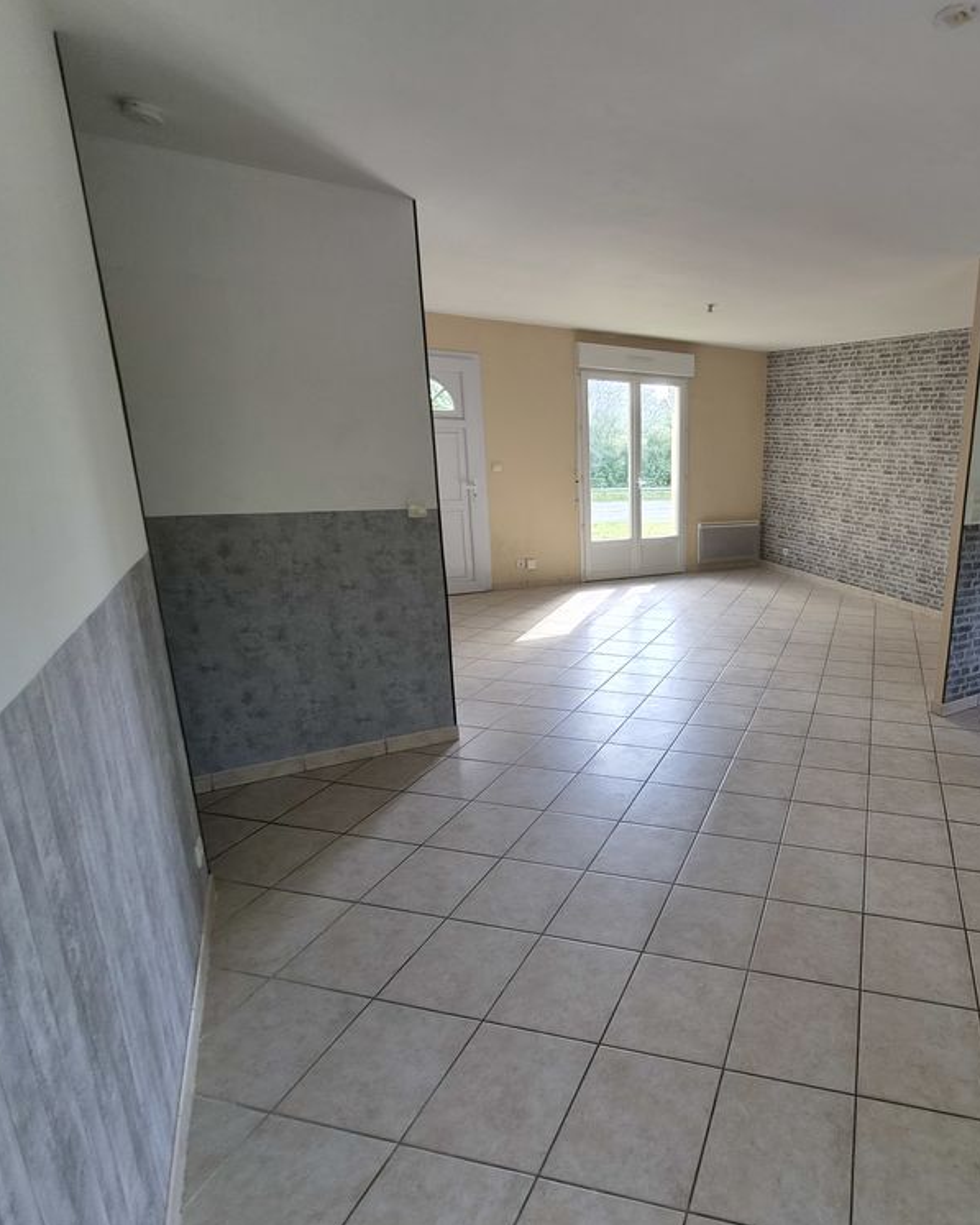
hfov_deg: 70.6
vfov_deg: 89.6
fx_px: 616
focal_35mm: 17
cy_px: 614
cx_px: 760
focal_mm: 2.2
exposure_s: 1/100
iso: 80
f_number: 2.2
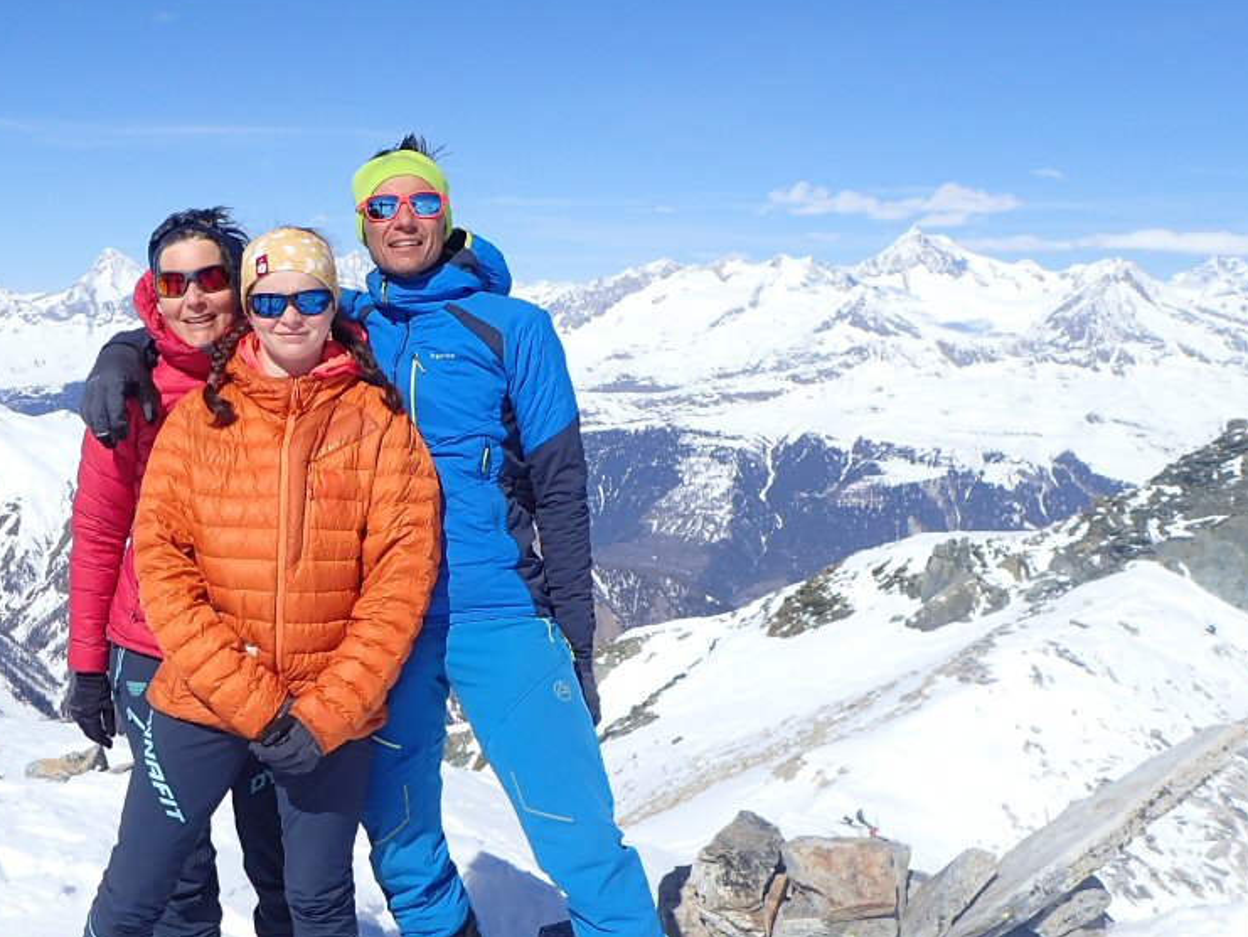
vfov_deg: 32.2
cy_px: 468
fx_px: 1623
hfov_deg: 40.9
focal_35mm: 45
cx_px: 319
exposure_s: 1/320
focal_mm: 4.5
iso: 100
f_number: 8
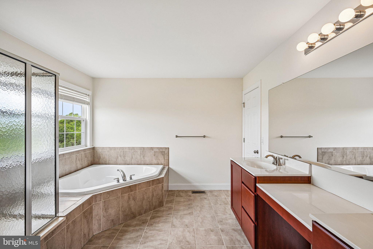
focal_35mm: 16
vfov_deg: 73.7
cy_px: 124
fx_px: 166
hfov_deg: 96.7
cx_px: 186
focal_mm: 16
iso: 800
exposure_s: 1/200
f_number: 8
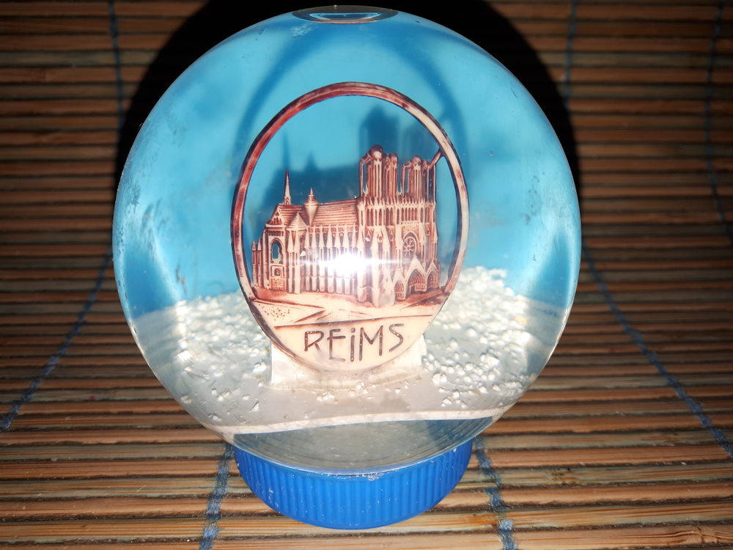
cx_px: 366
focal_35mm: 27
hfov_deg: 65.3
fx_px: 572
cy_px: 275
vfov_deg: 51.4
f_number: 1.9
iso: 40
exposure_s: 1/213
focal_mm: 3.6
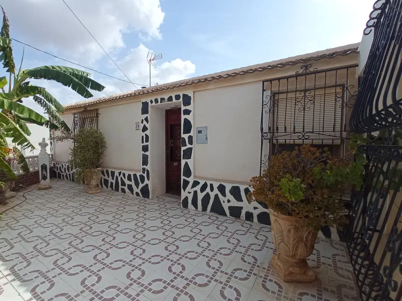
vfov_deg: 78.1
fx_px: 186
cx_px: 190
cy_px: 157
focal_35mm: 16
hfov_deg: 94.4
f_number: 2.2
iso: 111
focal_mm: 1.65
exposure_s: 1/1408
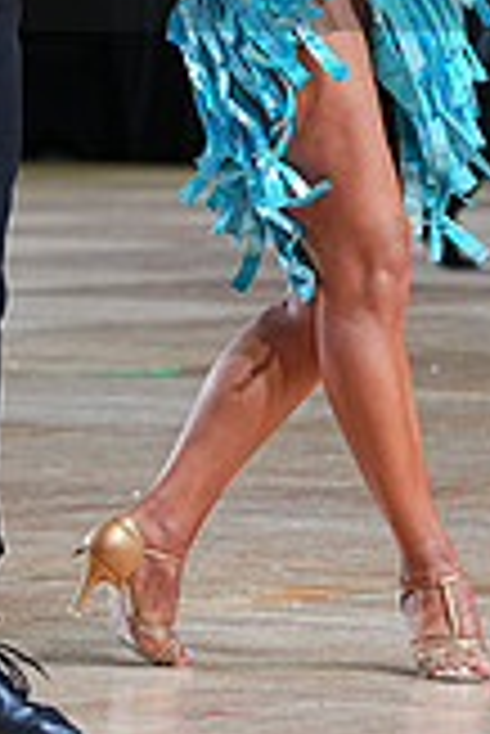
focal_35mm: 355
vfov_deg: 5.8
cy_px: -117
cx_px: 79
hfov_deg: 3.9
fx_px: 7232
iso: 1250
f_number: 4
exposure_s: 1/500
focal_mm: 100
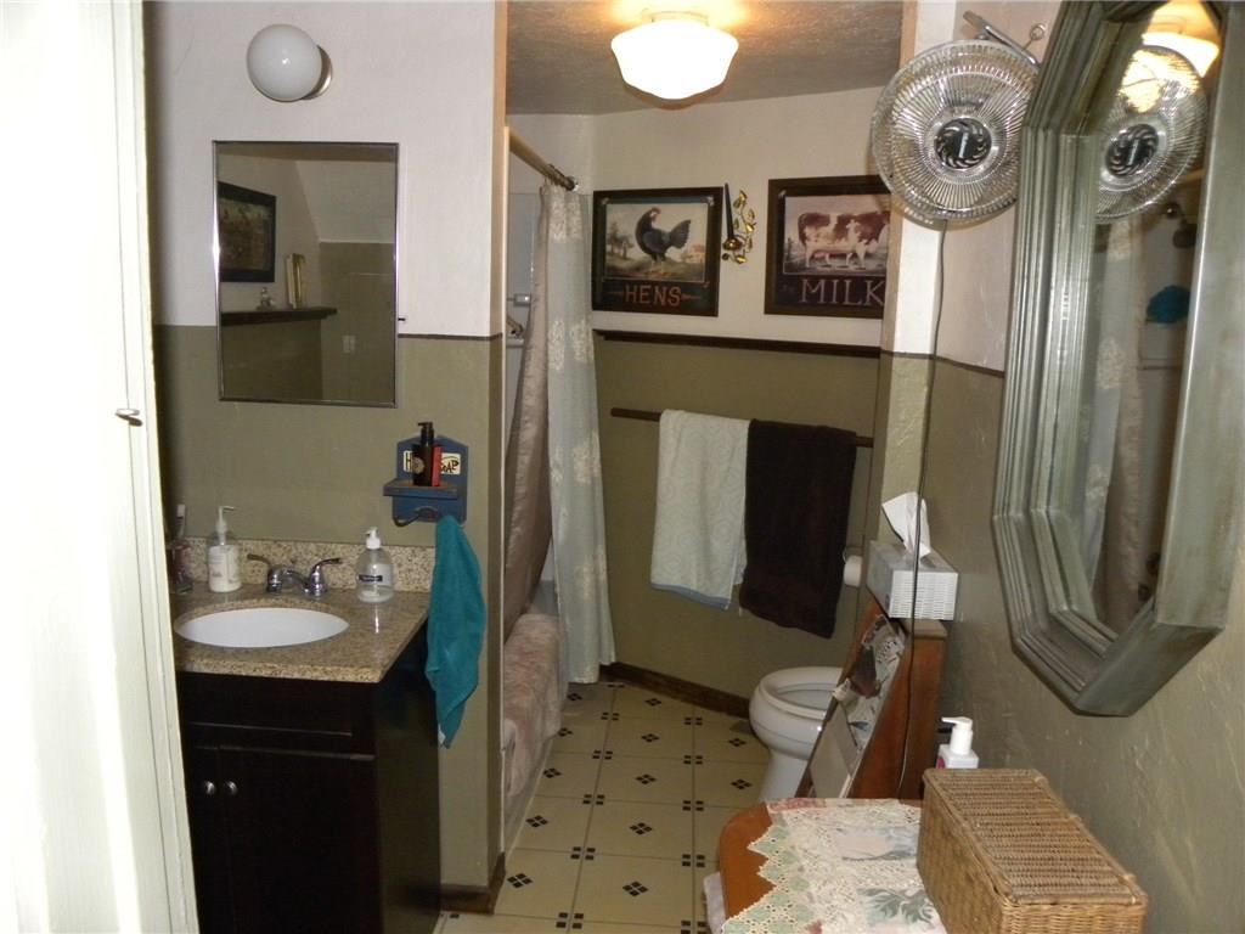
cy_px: 467
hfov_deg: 67.3
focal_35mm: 26
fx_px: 935
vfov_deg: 53.1
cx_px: 622
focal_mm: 4.6
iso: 400
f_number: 2.8
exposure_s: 1/30
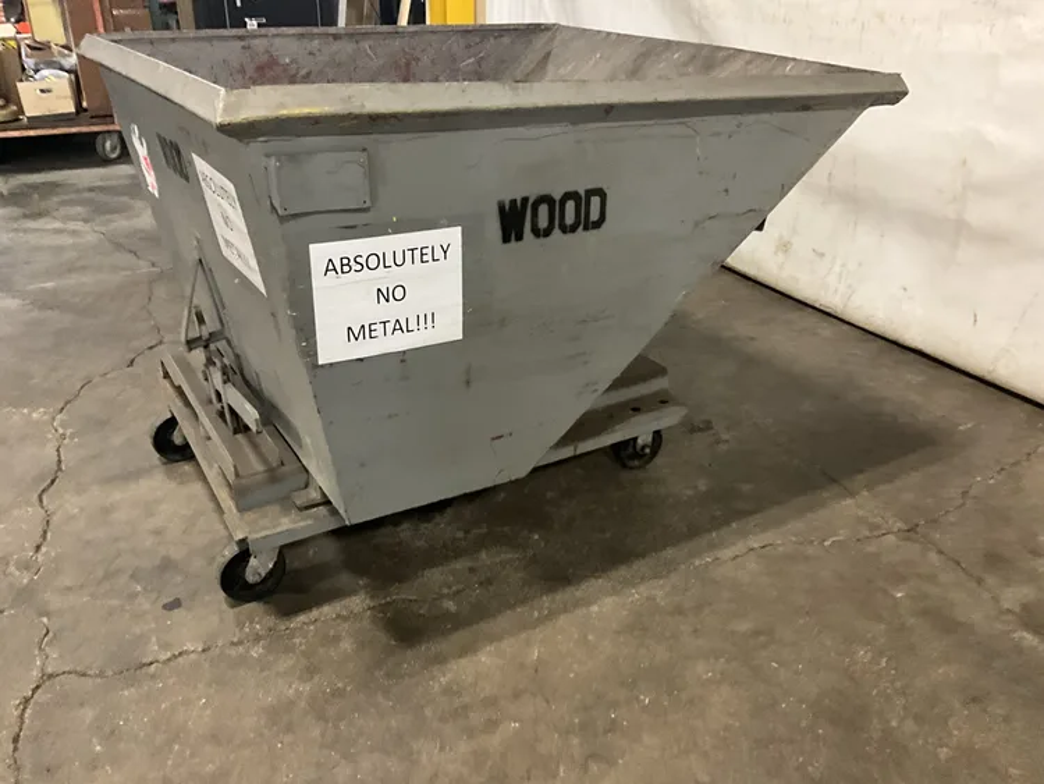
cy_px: 392
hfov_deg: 61.6
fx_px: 875
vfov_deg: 48.3
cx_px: 522
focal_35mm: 29
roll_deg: +0.6
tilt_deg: -28.7
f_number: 1.8
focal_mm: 3
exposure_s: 1/40
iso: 320
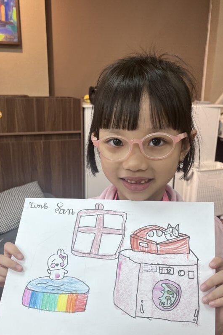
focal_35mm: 34
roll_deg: -0.2
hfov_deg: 38.9
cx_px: 107
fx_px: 316
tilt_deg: -16.7
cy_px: 183
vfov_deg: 55.7
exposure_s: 1/100
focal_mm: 5.1
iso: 80
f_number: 1.6
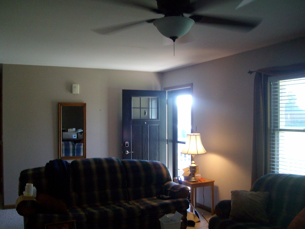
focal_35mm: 36
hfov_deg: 51.4
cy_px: 116
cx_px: 152
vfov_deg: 39.7
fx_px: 317
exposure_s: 1/40
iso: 200
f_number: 2.8
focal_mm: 5.8
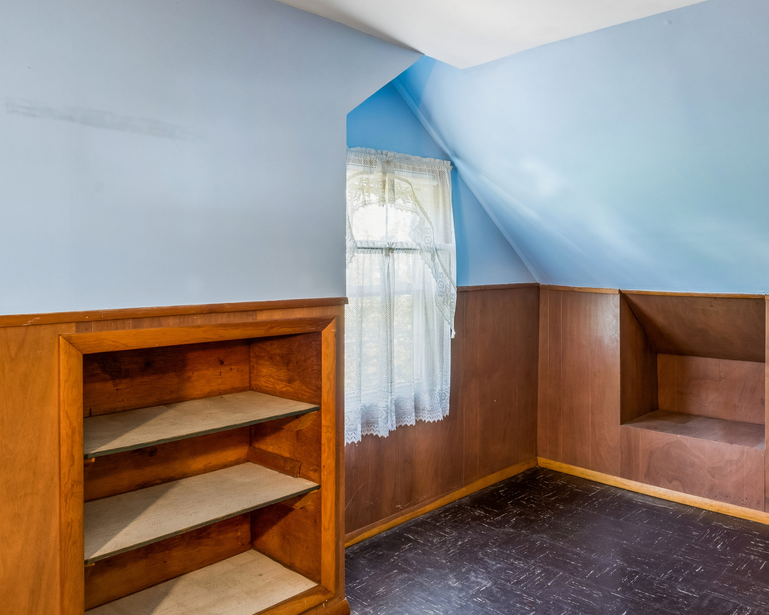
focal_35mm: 27
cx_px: 457
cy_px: 280
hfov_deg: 63.6
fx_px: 615
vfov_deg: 53.1
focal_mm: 14
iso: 400
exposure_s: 1
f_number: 13
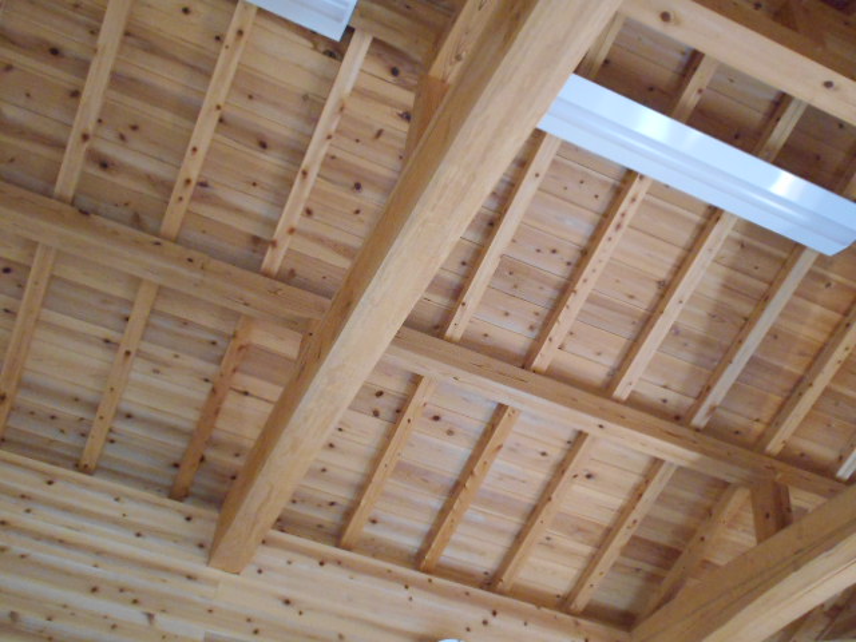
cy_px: 321
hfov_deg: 50.1
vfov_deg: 38.7
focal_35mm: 37
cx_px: 428
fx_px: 915
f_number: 3.9
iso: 800
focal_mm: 6.7
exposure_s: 1/100
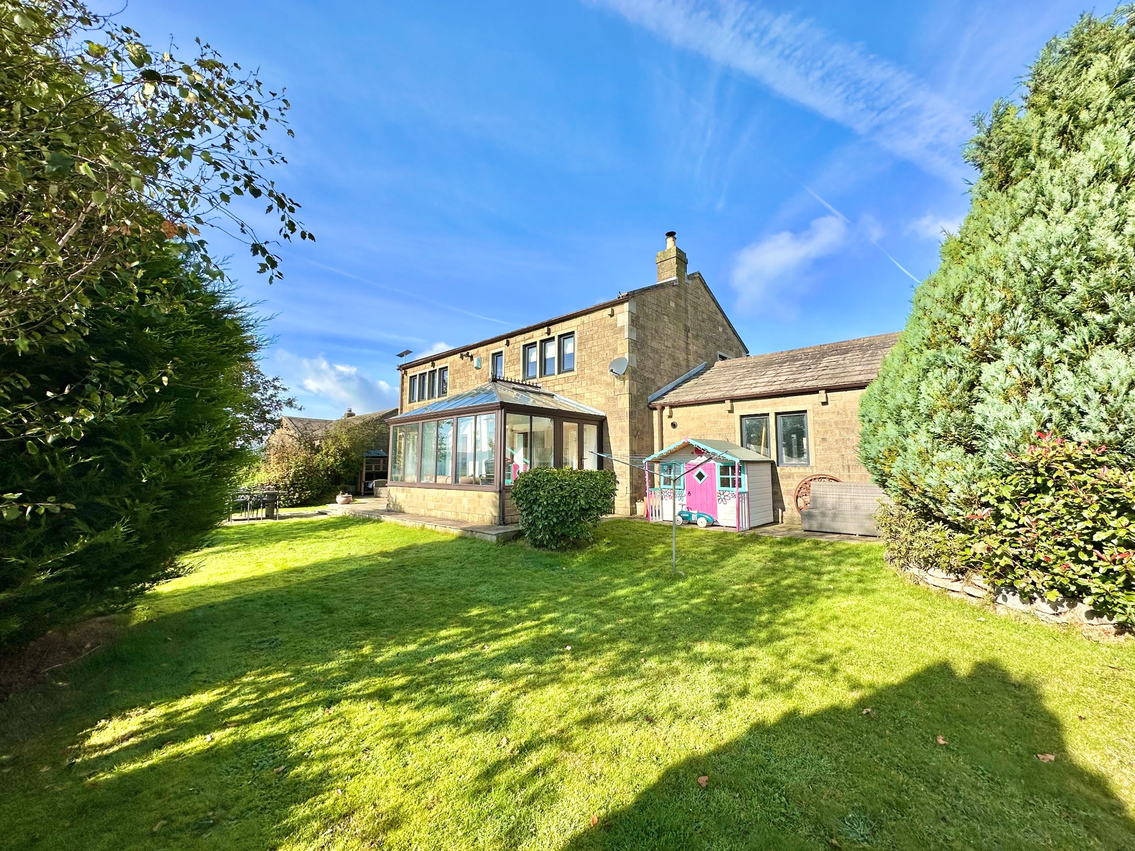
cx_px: 568
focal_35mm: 14
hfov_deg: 102.1
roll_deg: +0.0
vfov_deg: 85.7
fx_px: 459
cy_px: 426
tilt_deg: +5.2
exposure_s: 1/1435
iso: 40
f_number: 2.2
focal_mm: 2.22
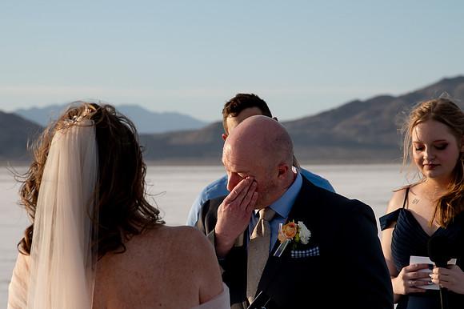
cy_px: 199
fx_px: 2147
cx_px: 223
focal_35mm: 167
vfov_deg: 8.2
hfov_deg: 12.3
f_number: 8
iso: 200
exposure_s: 1/500
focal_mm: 120
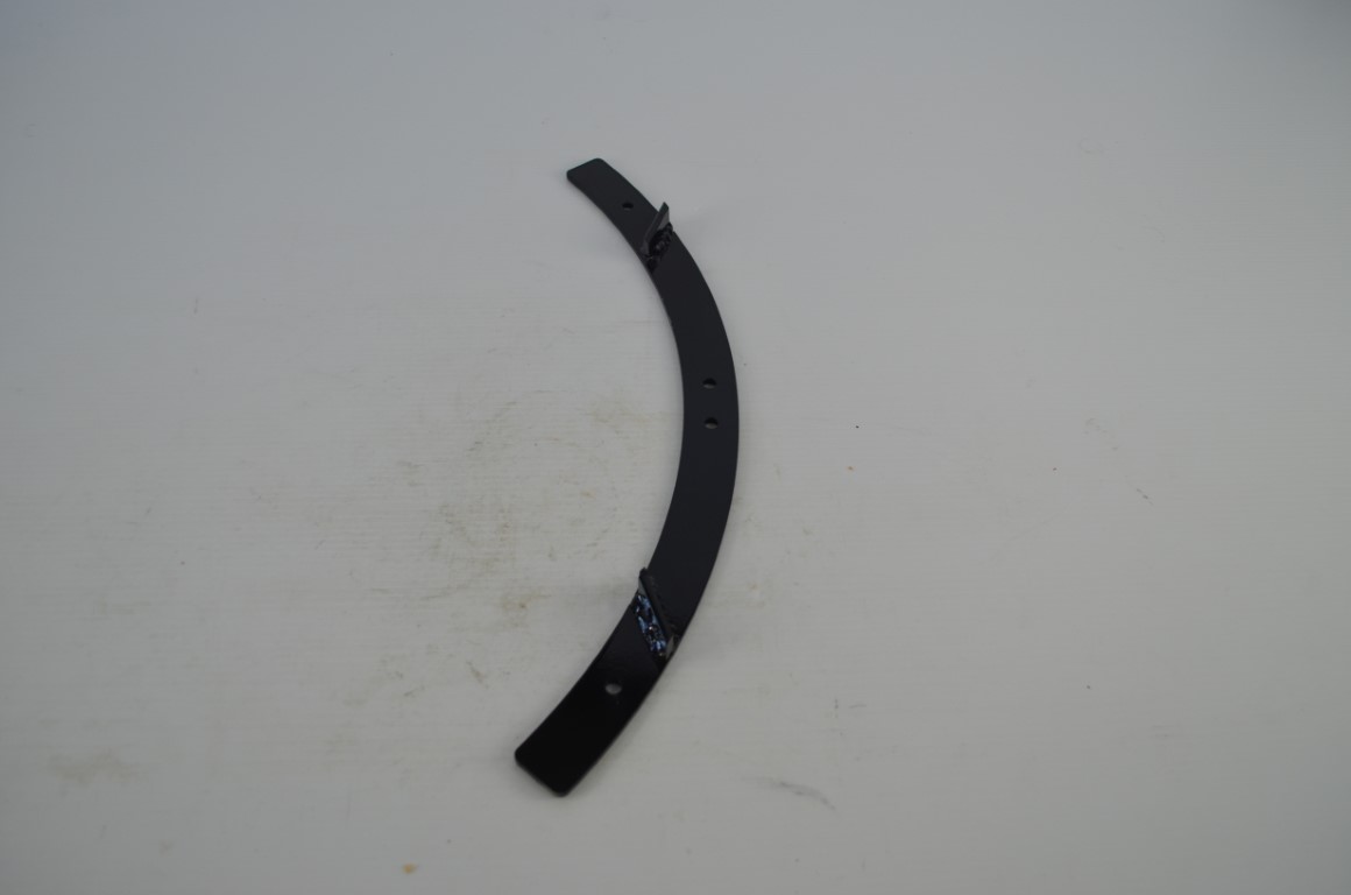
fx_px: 1123
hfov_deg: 62.0
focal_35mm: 30
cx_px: 676
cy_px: 448
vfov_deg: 43.4
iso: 400
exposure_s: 1/80
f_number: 4.5
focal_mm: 20
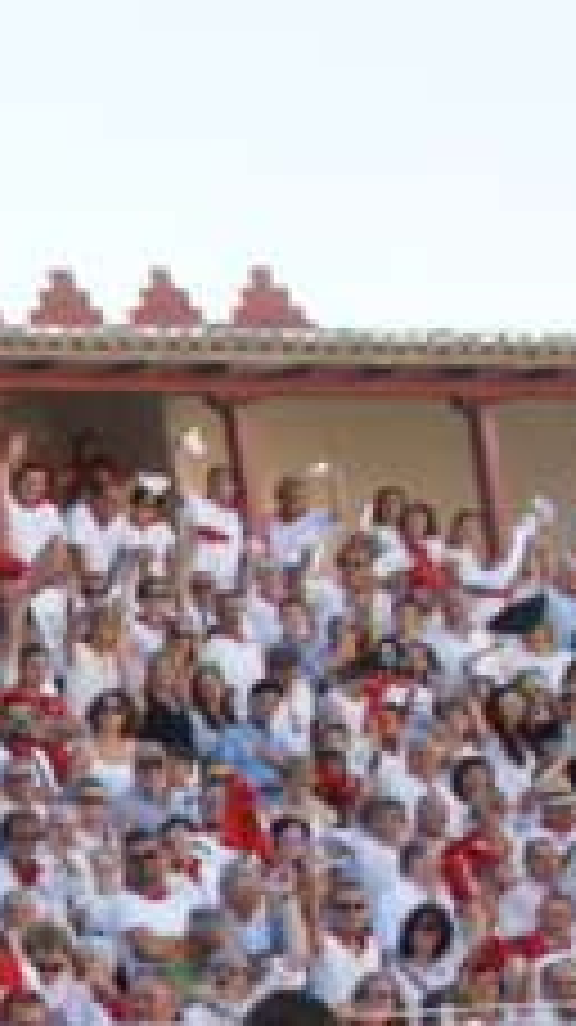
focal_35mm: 124
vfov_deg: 17.0
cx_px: -1292
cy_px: 986
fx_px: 3372
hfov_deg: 8.0
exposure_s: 1/250
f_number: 4.5
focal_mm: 20
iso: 200
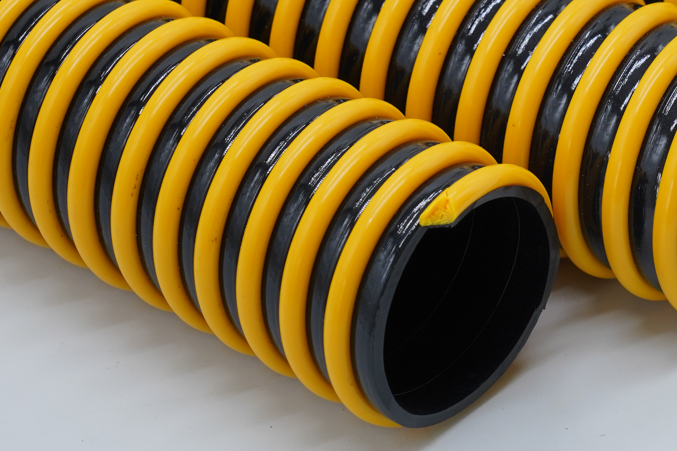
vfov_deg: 6.6
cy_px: 122
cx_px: 572
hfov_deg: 9.9
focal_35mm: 207
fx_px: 3892
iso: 640
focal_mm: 101
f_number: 10
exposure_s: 1/100
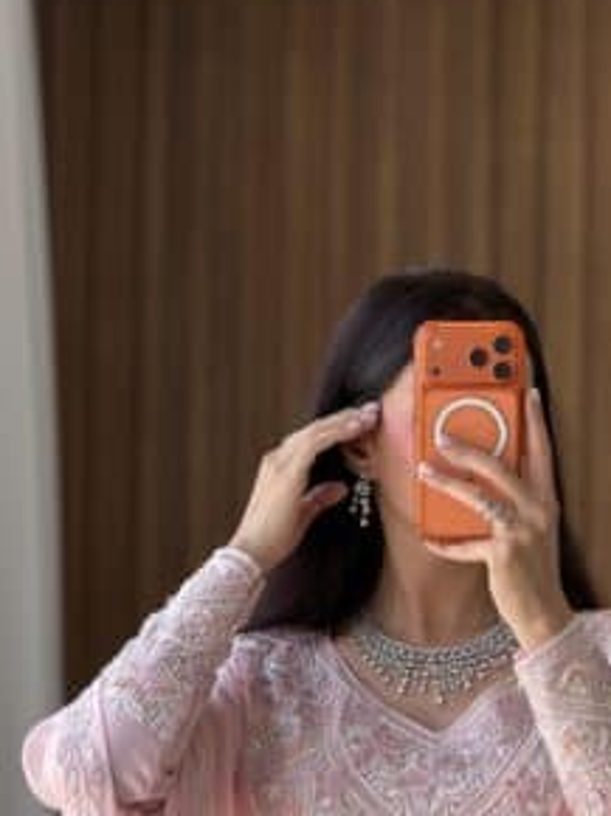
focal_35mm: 184
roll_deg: -0.7
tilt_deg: -15.7
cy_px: 620
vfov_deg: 10.7
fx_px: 4337
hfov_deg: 8.1
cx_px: 451
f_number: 2.8
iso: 100
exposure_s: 1/121
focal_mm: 16.89
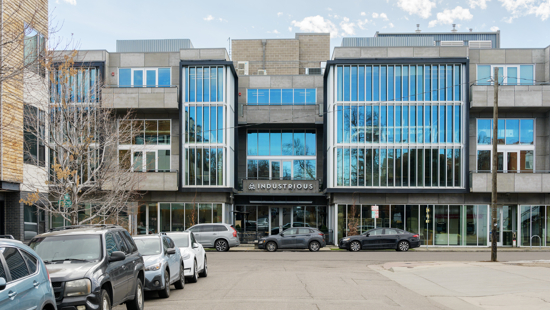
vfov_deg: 23.5
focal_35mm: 51
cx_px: 277
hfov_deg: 40.6
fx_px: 744
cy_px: 155
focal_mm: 48
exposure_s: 1/320
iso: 320
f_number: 8
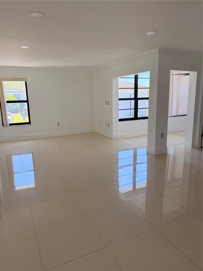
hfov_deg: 56.8
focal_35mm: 24
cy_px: 136
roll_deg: +0.4
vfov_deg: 71.6
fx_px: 188
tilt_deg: -11.9
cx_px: 102
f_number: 1.78
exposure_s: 1/183
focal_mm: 6.76
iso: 80
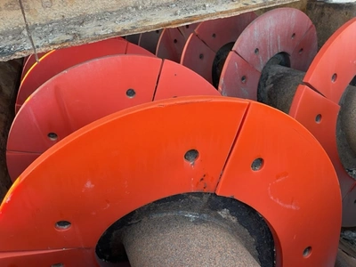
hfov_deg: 67.3
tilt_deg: -46.7
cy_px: 134
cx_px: 178
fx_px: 267
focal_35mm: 26
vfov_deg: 53.1
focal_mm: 5.1
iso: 200
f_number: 1.6
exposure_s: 1/60
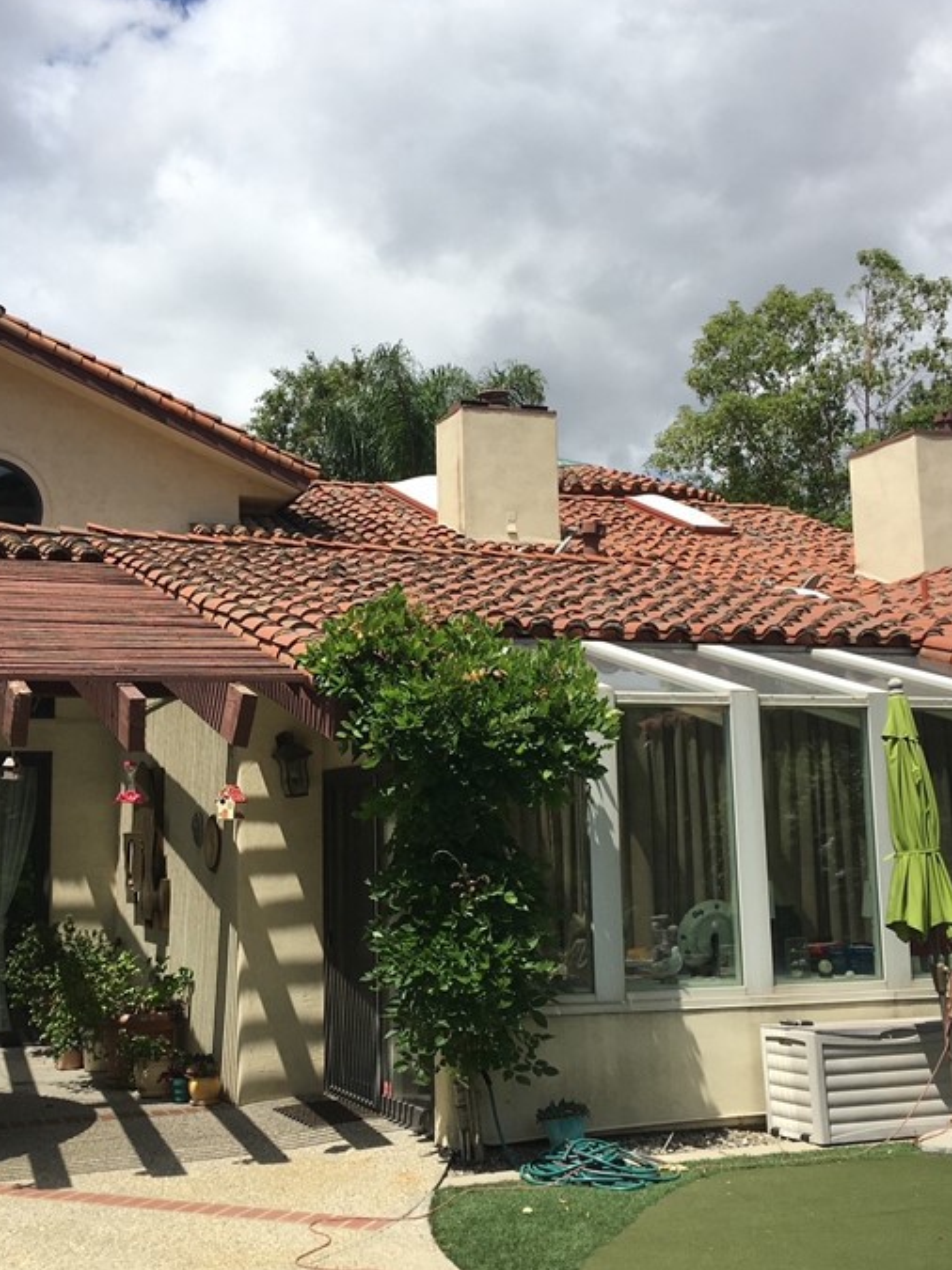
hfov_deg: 32.7
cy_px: 640
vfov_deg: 43.0
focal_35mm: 44
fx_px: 1614
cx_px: 369
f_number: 2.2
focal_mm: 4.15
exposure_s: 1/2079
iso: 25
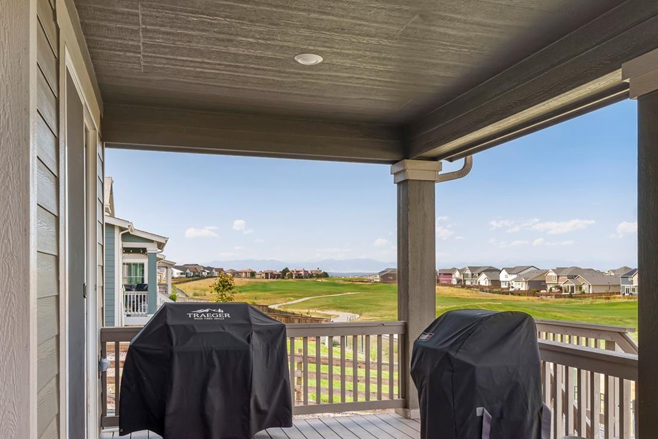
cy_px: 296
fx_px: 640
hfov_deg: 54.4
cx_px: 349
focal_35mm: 35
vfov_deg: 37.4
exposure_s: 1/60
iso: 100
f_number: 7.1
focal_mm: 24
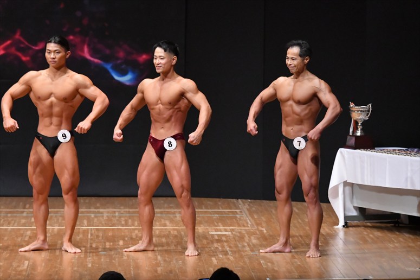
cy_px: 140
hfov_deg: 8.6
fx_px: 2799
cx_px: 210
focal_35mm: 240
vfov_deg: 5.7
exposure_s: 1/400
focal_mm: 160
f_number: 5.6
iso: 8000
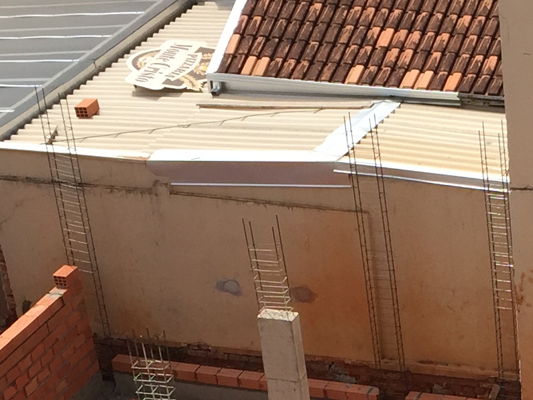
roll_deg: +3.1
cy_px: 663
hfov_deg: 16.3
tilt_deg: -37.4
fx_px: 1833
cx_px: 479
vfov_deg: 11.7
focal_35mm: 119
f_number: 2.2
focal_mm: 4.15
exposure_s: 1/2083
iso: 32
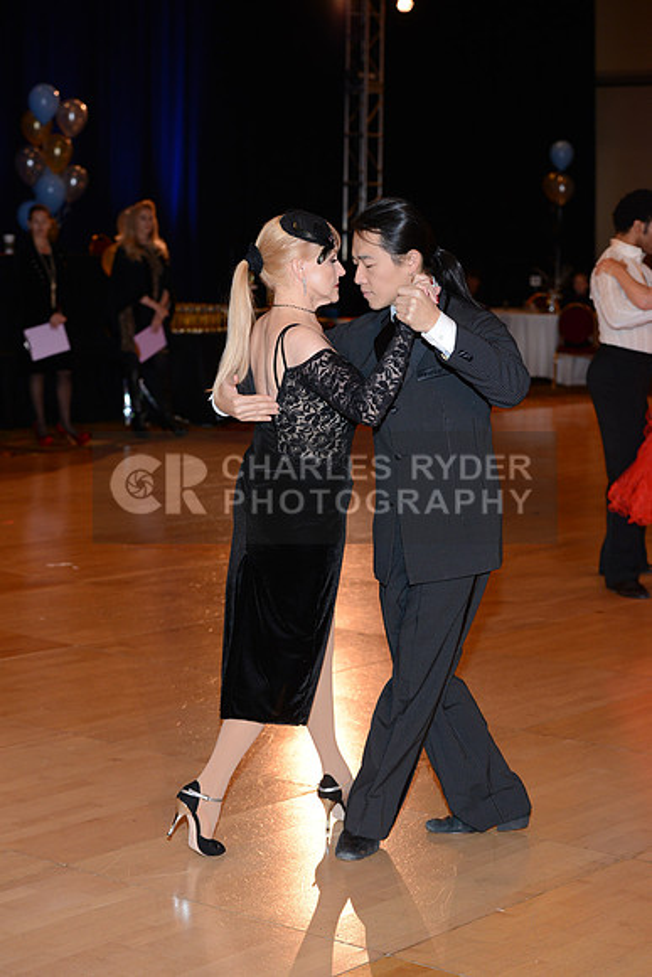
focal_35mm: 82
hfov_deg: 16.7
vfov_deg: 24.8
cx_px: 326
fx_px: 2226
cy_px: 488
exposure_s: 1/200
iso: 1250
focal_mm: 82
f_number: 5
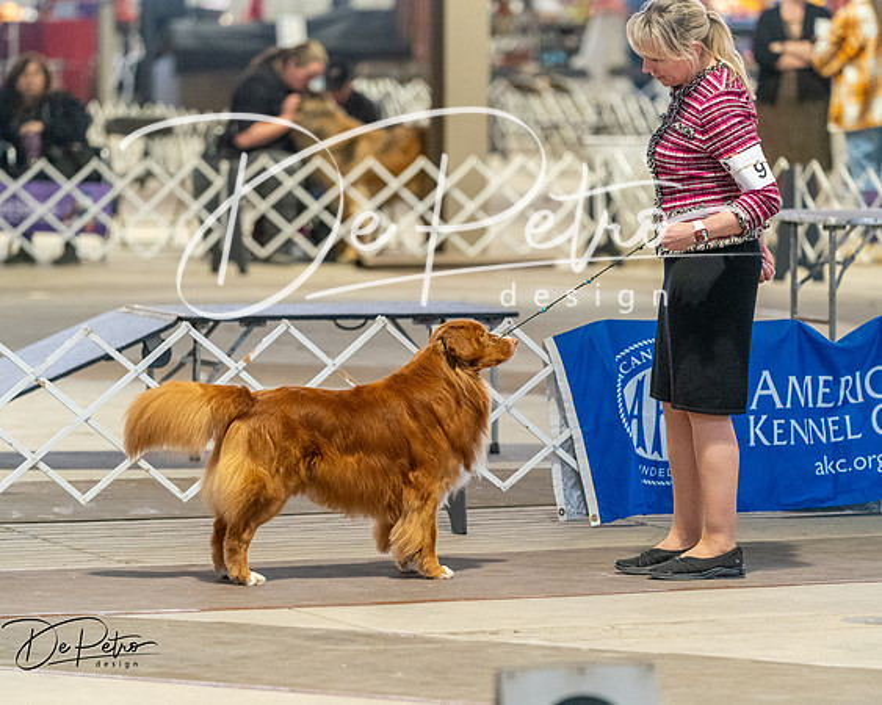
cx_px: 441
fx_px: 5789
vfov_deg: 7.0
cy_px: 352
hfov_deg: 8.7
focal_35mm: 222
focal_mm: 197
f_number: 3.5
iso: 6400
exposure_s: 1/250
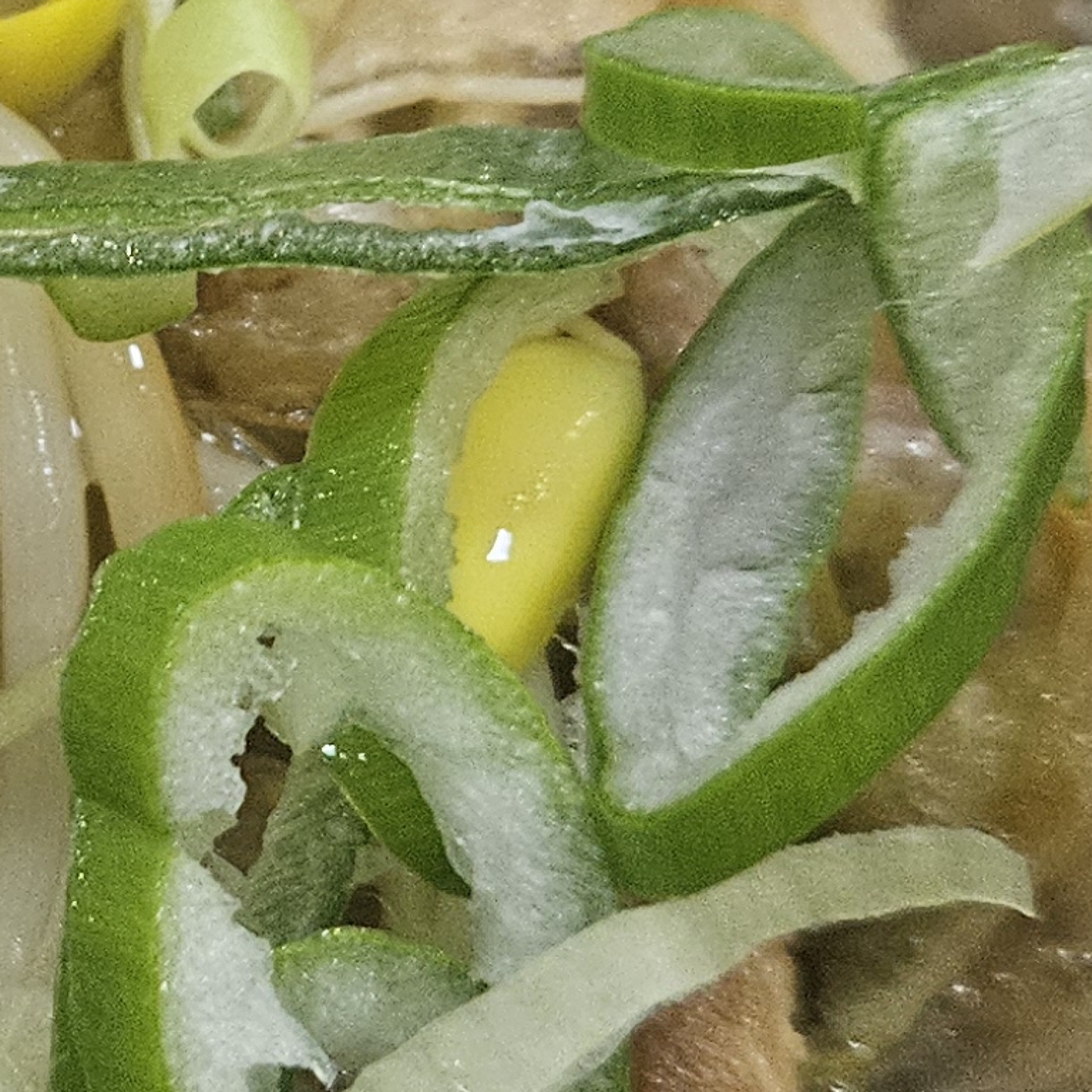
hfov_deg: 15.8
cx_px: -232
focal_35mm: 106
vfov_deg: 16.4
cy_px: 315
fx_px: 3783
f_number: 1.8
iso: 400
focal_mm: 5.4
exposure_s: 1/120
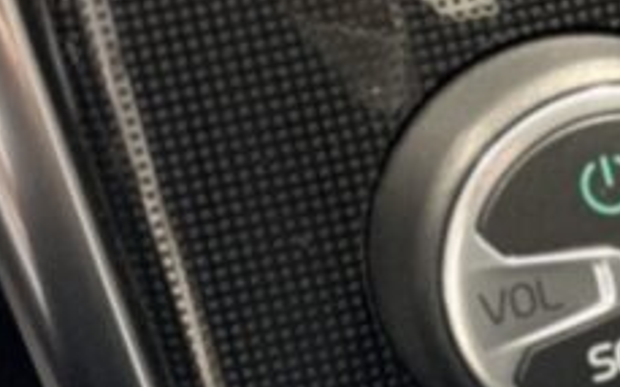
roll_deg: -1.2
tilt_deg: -39.4
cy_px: 628
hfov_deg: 8.0
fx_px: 4156
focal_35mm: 246
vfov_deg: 5.3
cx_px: 1335
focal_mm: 5.96
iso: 400
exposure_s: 1/20
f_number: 1.6
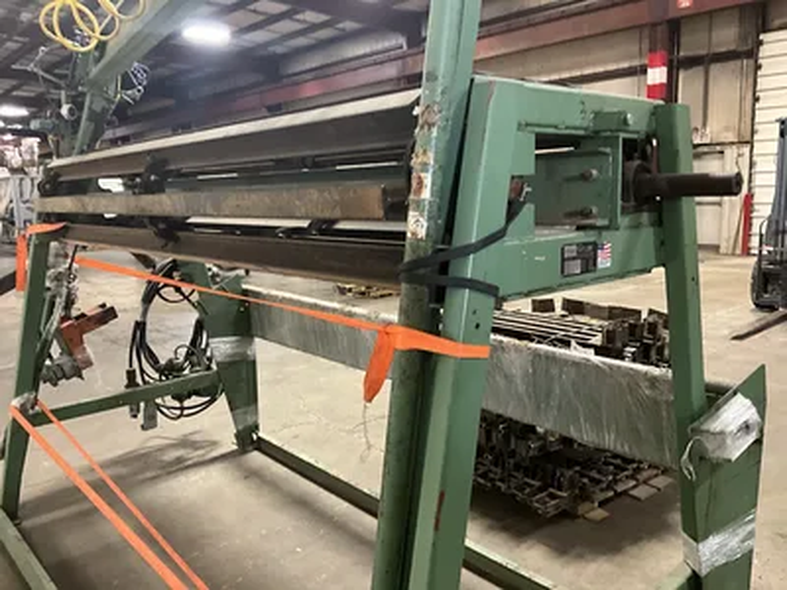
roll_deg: +2.4
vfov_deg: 48.2
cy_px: 295
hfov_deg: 61.7
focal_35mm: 29
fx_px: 659
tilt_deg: -8.9
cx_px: 394
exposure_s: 1/40
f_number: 1.8
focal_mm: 3
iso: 320
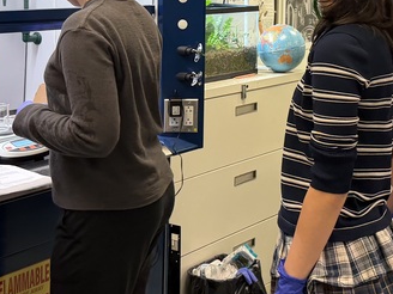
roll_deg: -1.1
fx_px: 851
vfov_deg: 19.3
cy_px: 41
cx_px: 259
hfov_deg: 25.9
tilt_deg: -4.4
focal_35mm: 75
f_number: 1.78
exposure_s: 1/120
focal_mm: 6.76
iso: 200
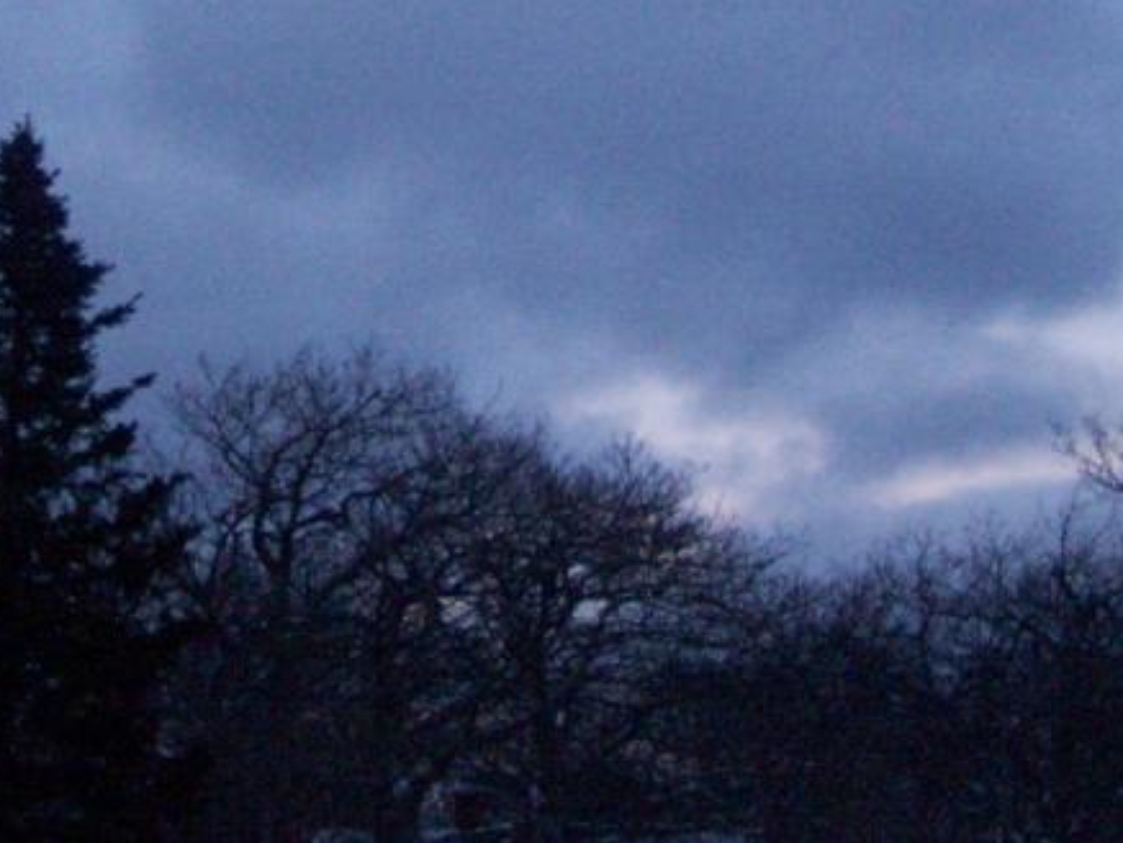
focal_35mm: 89
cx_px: 311
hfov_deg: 21.8
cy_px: 21
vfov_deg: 16.3
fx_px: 2888
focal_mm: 6.3
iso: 400
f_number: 2.8
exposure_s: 1/200
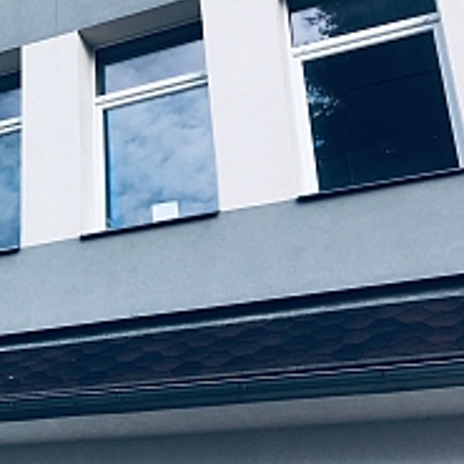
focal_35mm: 69
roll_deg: -4.9
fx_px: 1046
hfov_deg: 22.2
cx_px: -156
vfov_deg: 25.0
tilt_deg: +27.7
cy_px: 207
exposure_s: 1/712
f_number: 2.2
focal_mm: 4.15
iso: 25
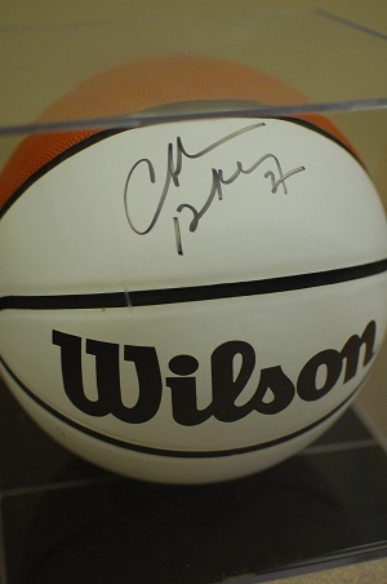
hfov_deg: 25.7
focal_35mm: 52
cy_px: 292
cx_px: 194
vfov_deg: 37.9
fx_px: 849
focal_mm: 35
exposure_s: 1/125
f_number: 2
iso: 200
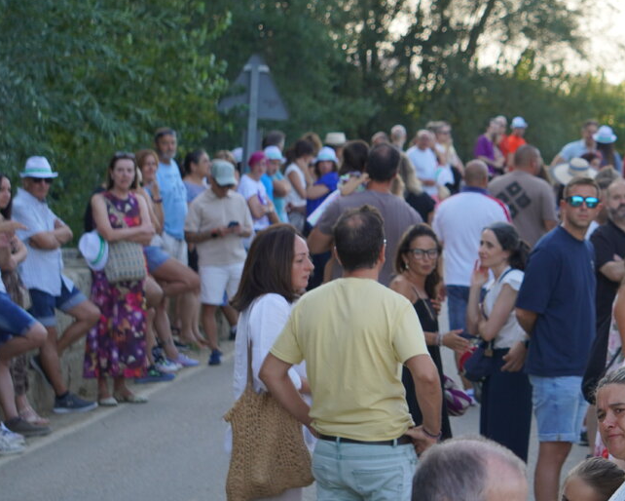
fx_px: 3477
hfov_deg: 10.2
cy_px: 192
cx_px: 587
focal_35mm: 188
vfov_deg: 8.2
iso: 160
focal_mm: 67
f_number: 4.5
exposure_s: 1/160
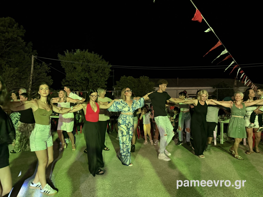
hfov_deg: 71.6
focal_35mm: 24
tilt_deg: -1.2
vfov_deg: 56.8
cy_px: 98
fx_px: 182
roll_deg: +1.3
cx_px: 132
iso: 640
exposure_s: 1/33
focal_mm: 6.76
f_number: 1.78
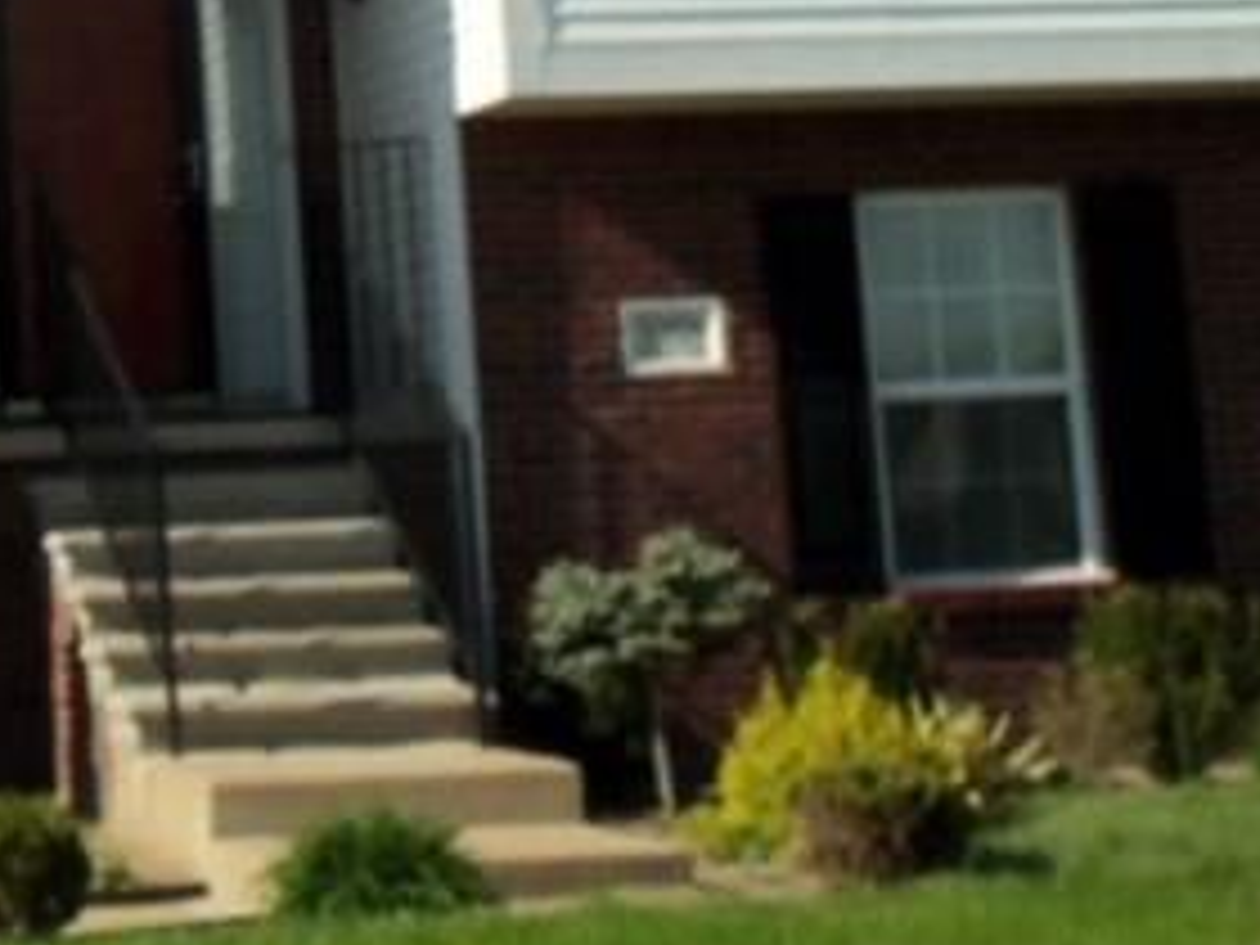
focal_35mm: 106
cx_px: -238
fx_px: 3858
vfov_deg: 13.7
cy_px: -45
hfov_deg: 17.7
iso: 80
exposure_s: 1/200
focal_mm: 5.2
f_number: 8.6
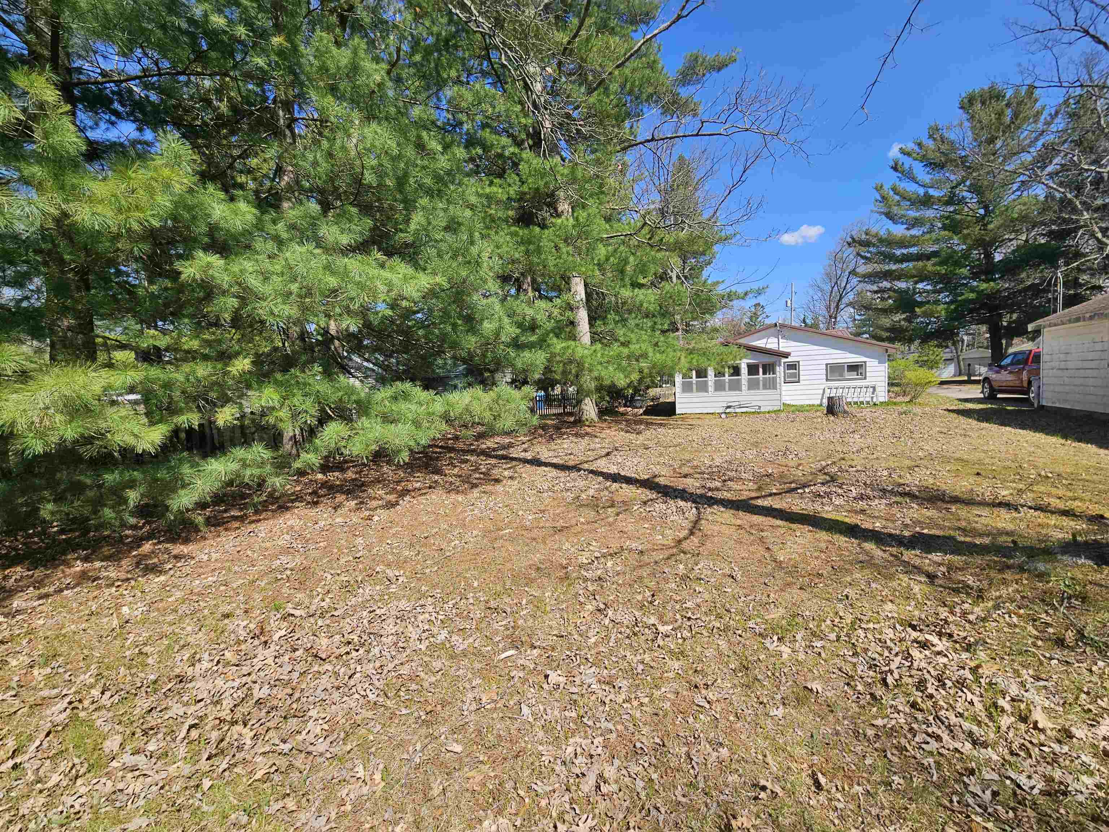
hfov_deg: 106.2
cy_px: 416
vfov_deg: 89.9
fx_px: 416
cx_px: 554
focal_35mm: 13
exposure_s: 1/1505
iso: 50
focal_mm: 2.2
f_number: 2.2
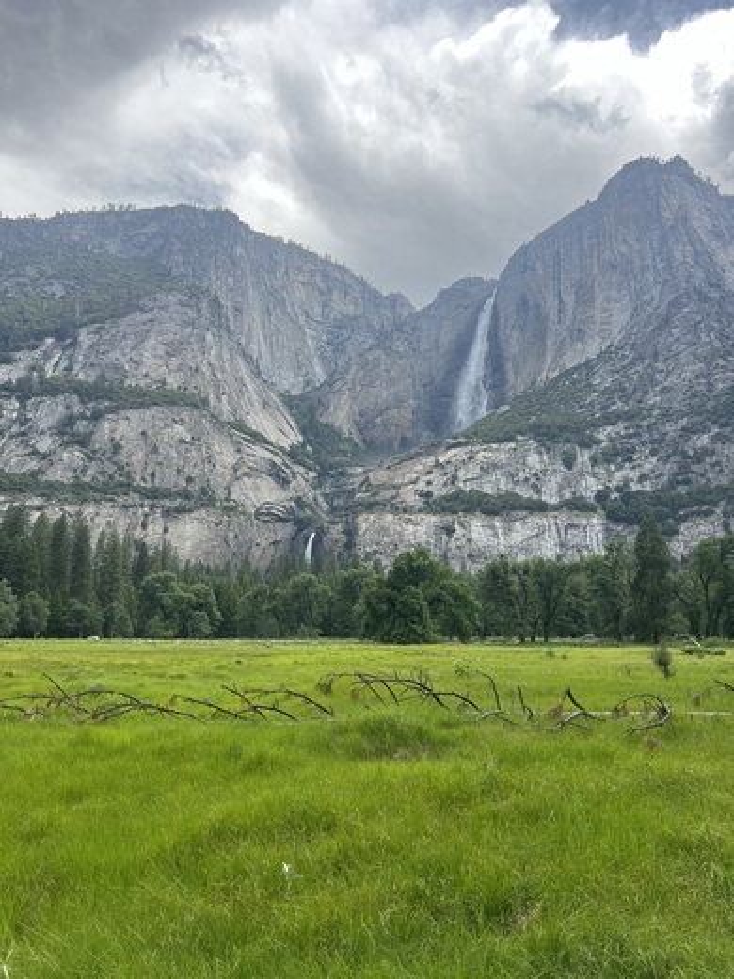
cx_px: 367
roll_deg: +0.1
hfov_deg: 53.1
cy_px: 490
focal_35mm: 26
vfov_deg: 67.3
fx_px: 735
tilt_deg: +11.5
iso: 50
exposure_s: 1/1058
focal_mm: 5.7
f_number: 1.5
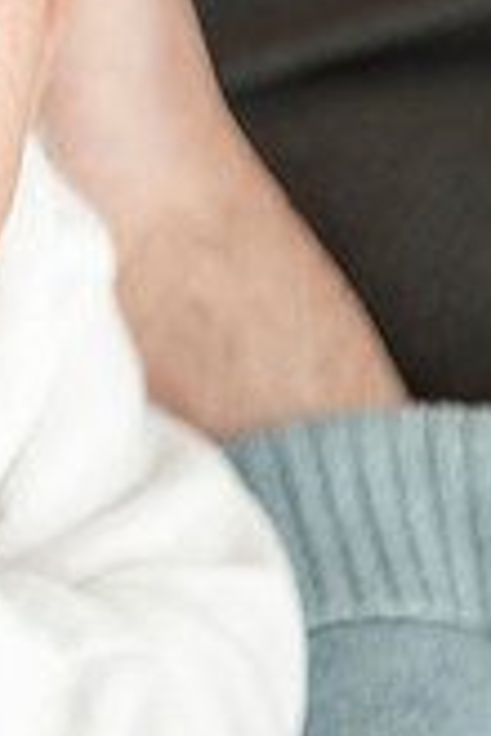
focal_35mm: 246
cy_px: 78
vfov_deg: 8.3
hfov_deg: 5.5
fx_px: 5032
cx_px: -272
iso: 800
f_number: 3.2
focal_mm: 70
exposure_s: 1/125
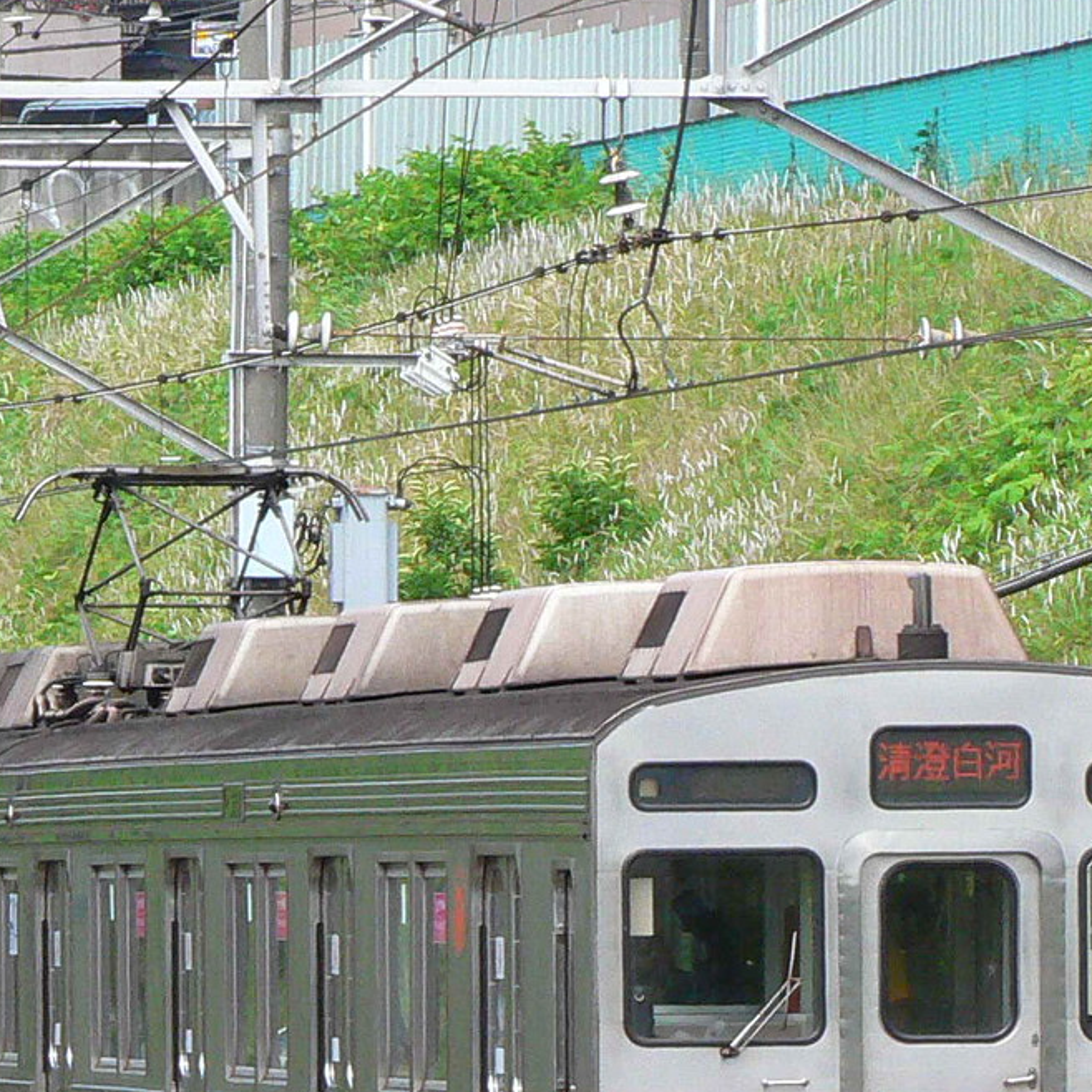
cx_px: -38
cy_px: 1037
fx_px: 19237
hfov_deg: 3.2
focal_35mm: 539
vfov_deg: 3.2
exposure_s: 1/400
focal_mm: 34.8
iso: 200
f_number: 5.6
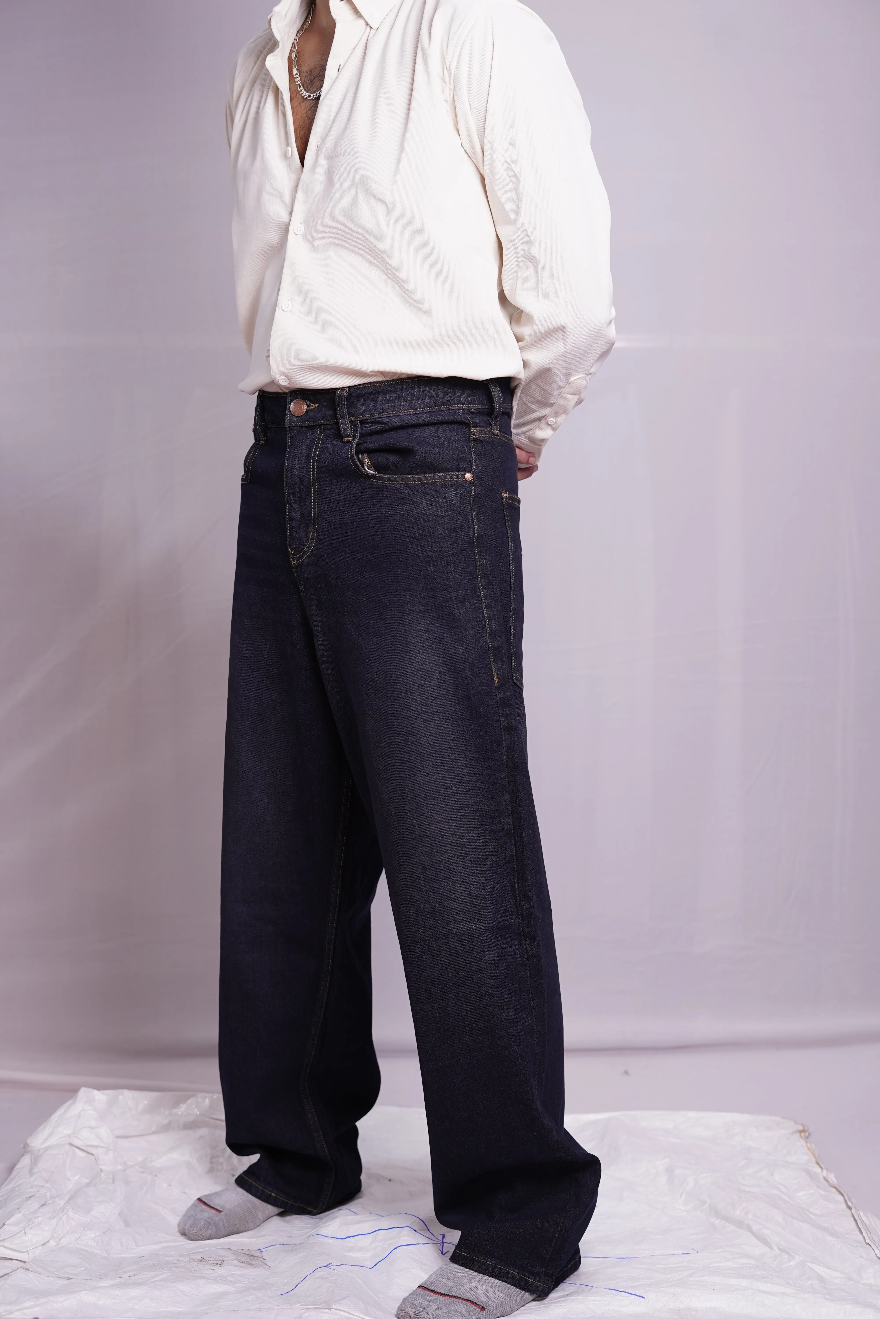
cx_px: 440
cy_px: 660
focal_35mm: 50
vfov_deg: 39.6
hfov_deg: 27.0
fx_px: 1833
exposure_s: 1/100
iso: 640
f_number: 3.5
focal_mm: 50
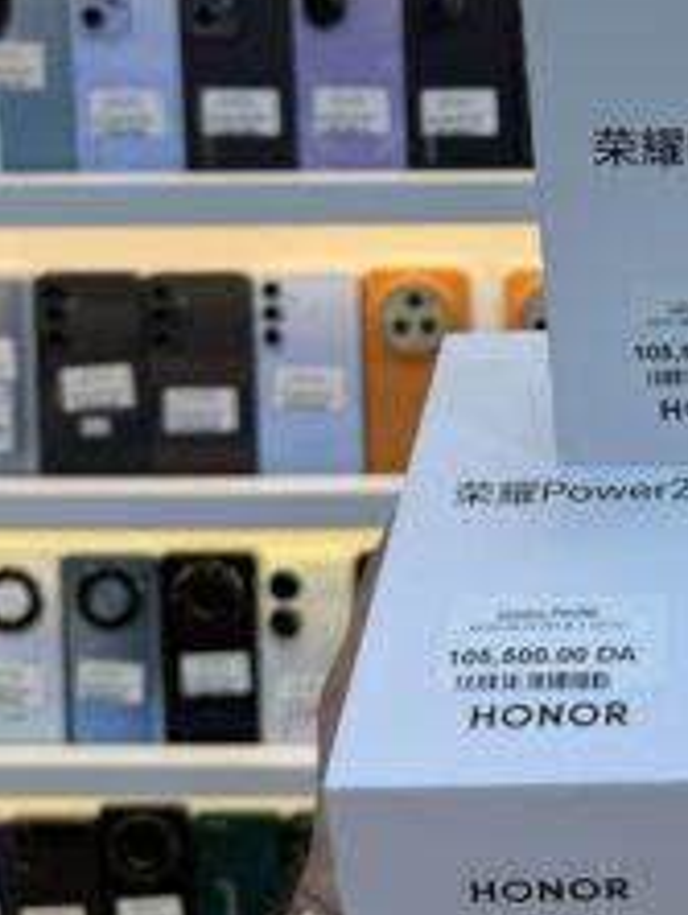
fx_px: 1428
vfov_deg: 34.6
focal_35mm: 54
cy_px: 206
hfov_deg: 25.6
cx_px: 702
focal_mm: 6.76
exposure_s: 1/671
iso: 80
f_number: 1.78
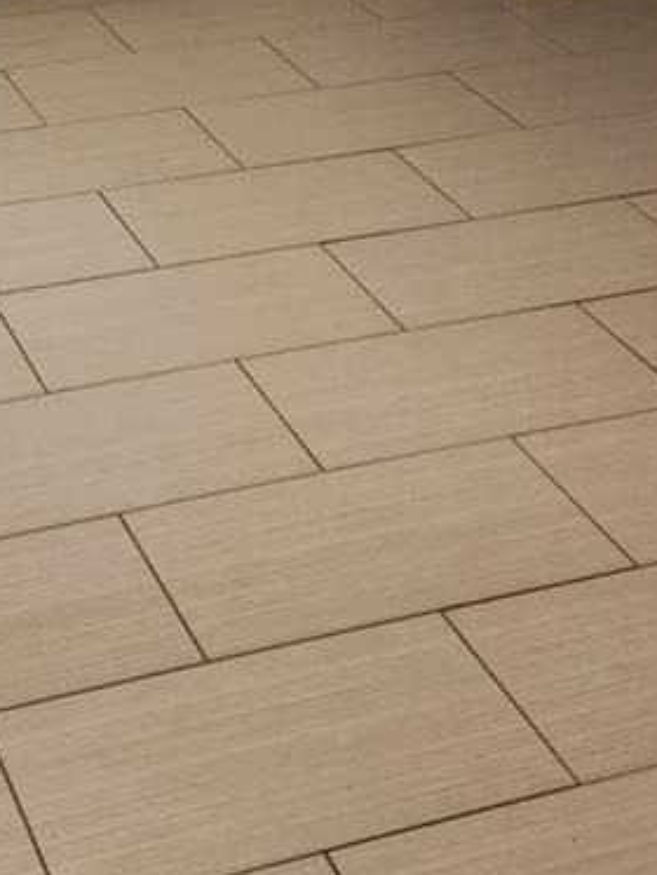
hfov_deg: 19.4
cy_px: -2
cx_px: 14
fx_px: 1872
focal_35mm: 74
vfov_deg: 25.0
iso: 200
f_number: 1.8
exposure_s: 1/120
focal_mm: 5.4
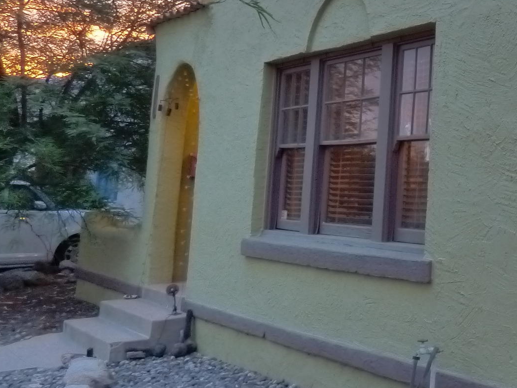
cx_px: 604
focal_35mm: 49
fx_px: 732
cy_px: 120
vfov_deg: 29.4
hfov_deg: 32.7
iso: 400
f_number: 5.6
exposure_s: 1/2.5
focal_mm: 3.58
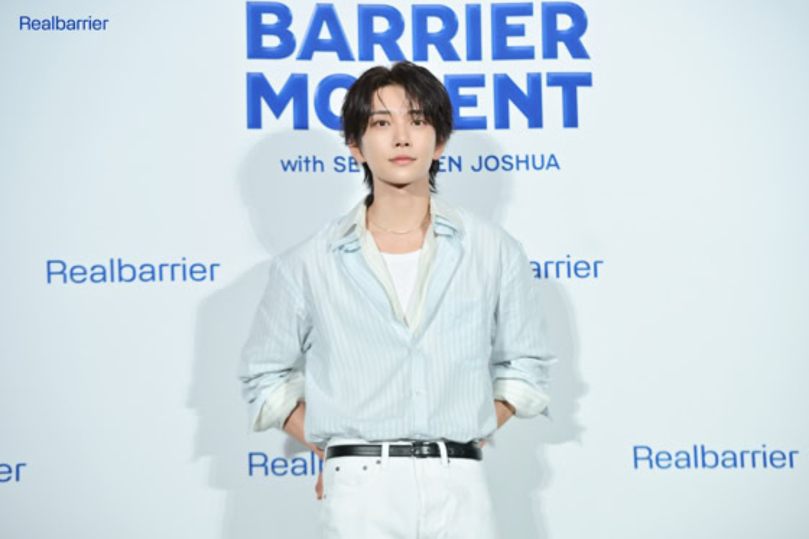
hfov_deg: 18.6
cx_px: 404
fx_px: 2471
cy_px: 270
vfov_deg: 12.4
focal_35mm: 110
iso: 3200
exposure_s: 1/150
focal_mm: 110
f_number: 3.2
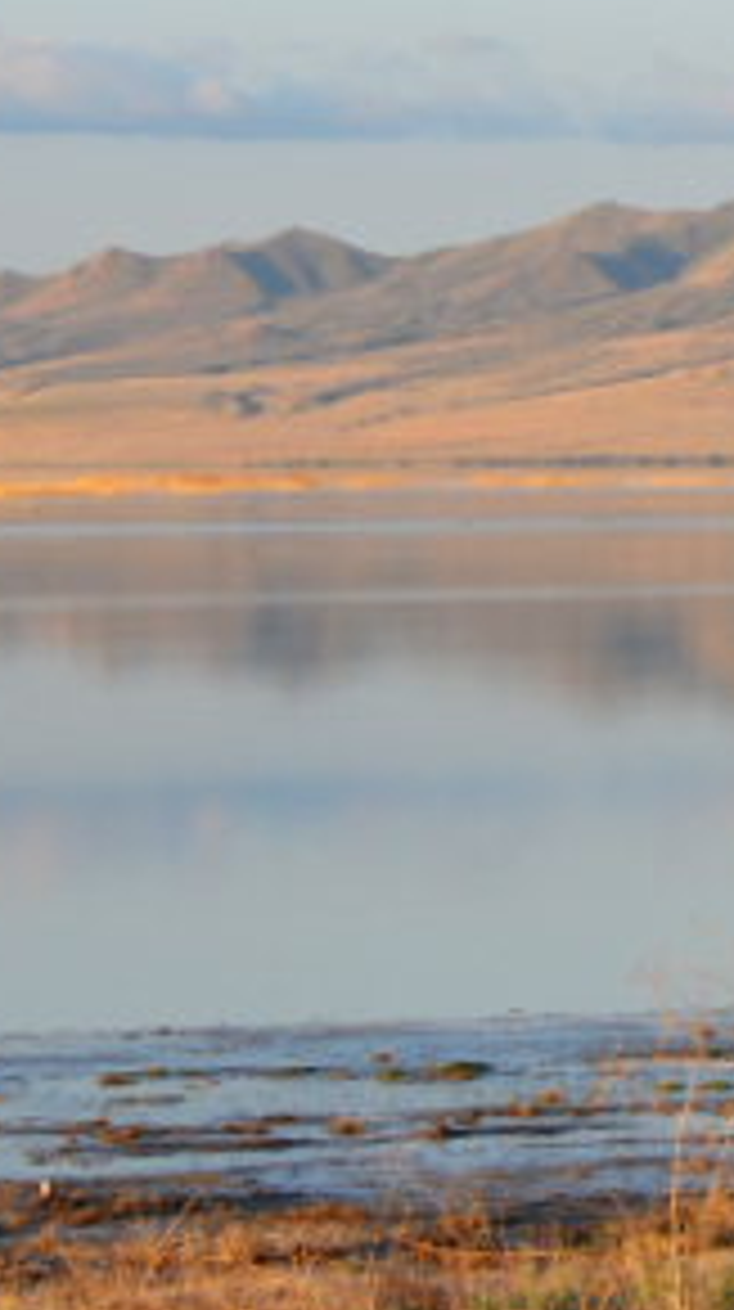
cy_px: 126
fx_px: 9372
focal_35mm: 270
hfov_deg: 4.4
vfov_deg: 8.0
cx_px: 1680
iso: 320
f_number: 8
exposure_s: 1/250
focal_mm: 50
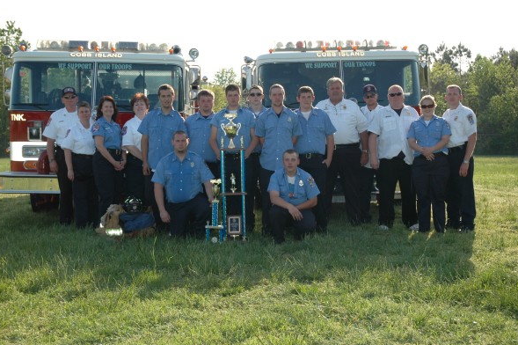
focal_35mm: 51
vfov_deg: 26.7
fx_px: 727
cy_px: 181
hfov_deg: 39.2
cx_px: 261
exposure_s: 1/500
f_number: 5
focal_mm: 31
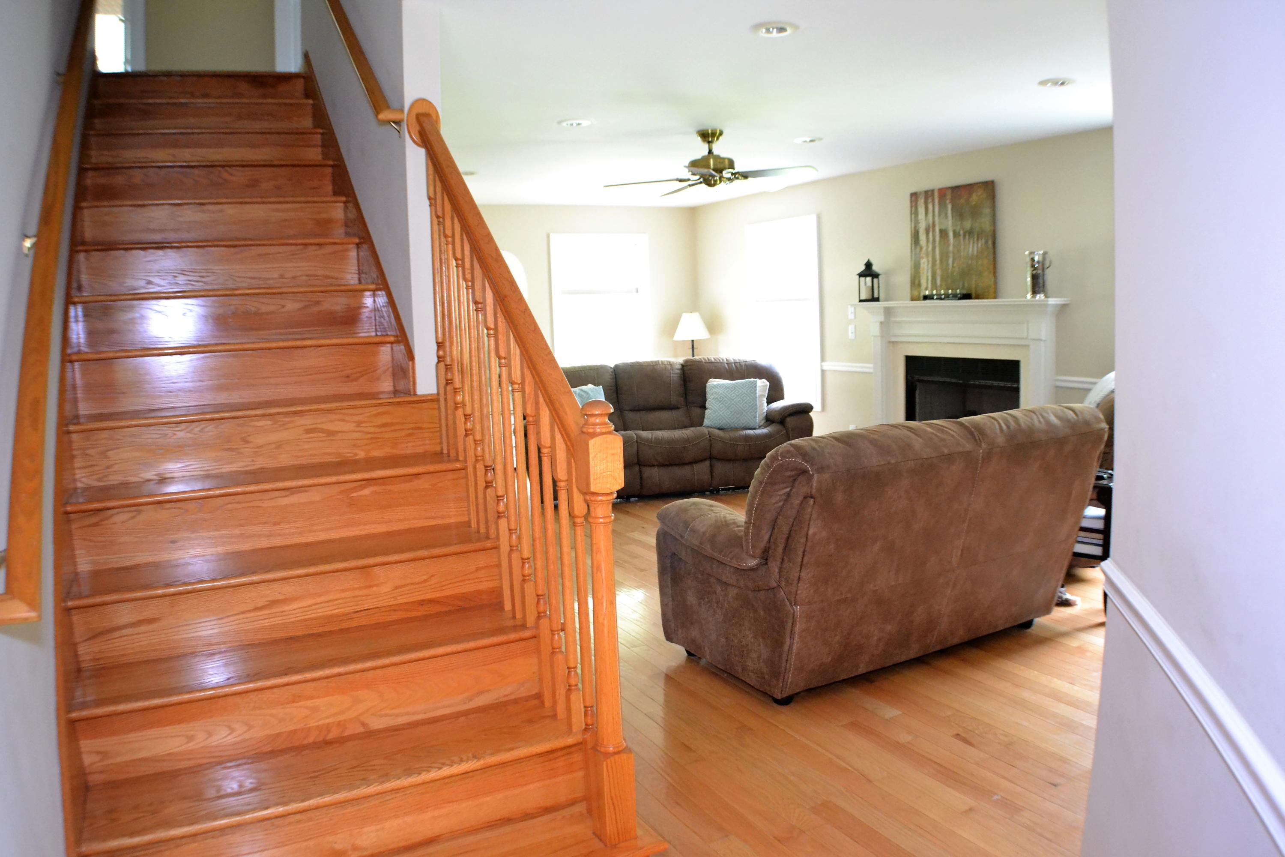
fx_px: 1178
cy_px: 428
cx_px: 642
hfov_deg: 57.2
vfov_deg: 40.0
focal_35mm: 33
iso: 3200
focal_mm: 22
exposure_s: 1/50
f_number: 3.8
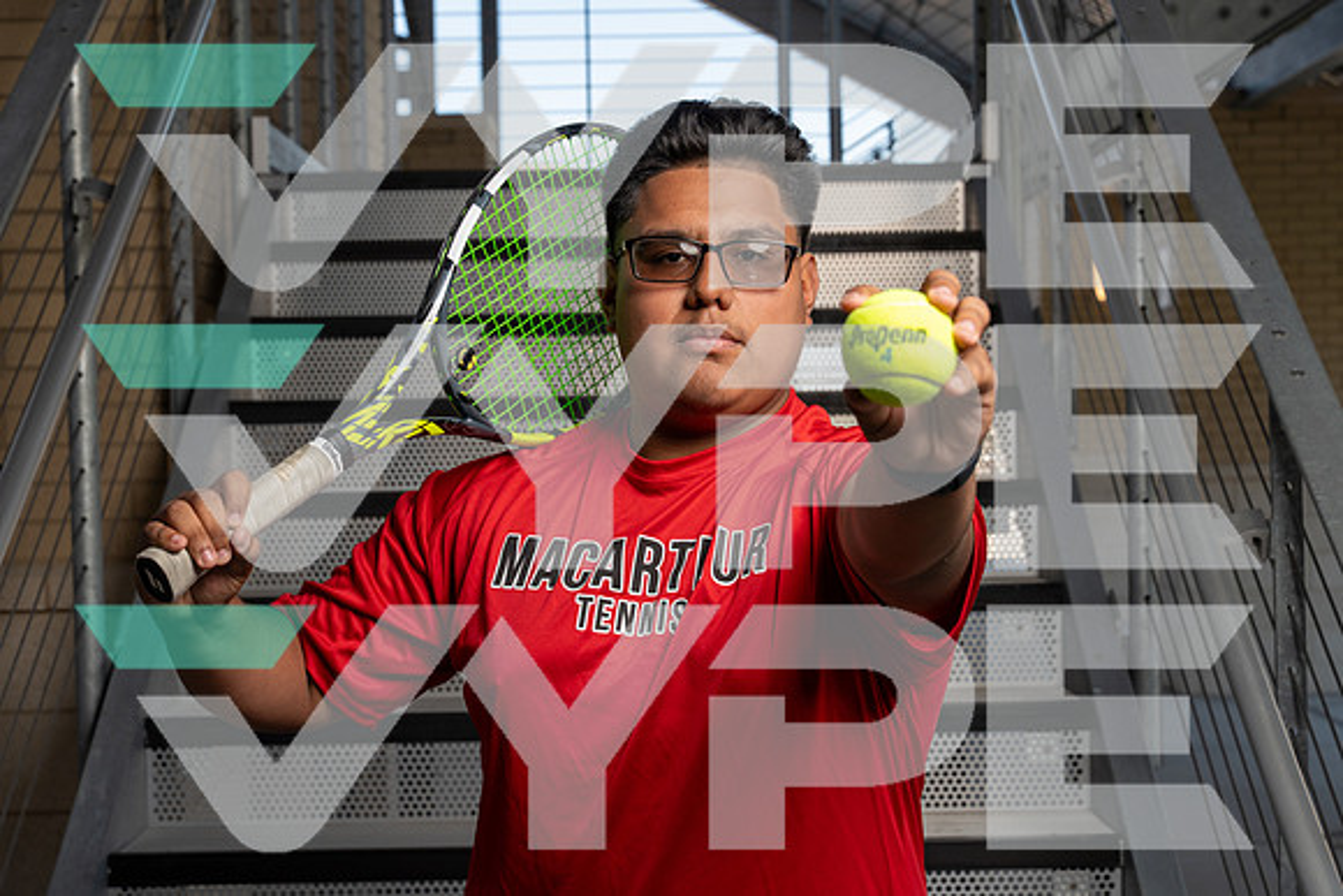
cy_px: 448
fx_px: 2612
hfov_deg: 28.8
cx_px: 672
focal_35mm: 70
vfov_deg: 19.5
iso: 200
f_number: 8
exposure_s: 1/250
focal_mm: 70
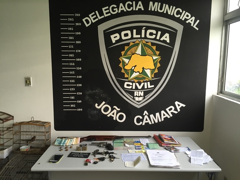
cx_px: 120
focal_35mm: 29
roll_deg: -1.7
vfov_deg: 48.2
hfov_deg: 61.7
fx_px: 201
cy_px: 90
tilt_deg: -7.6
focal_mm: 4.15
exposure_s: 1/30
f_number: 2.2
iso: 80
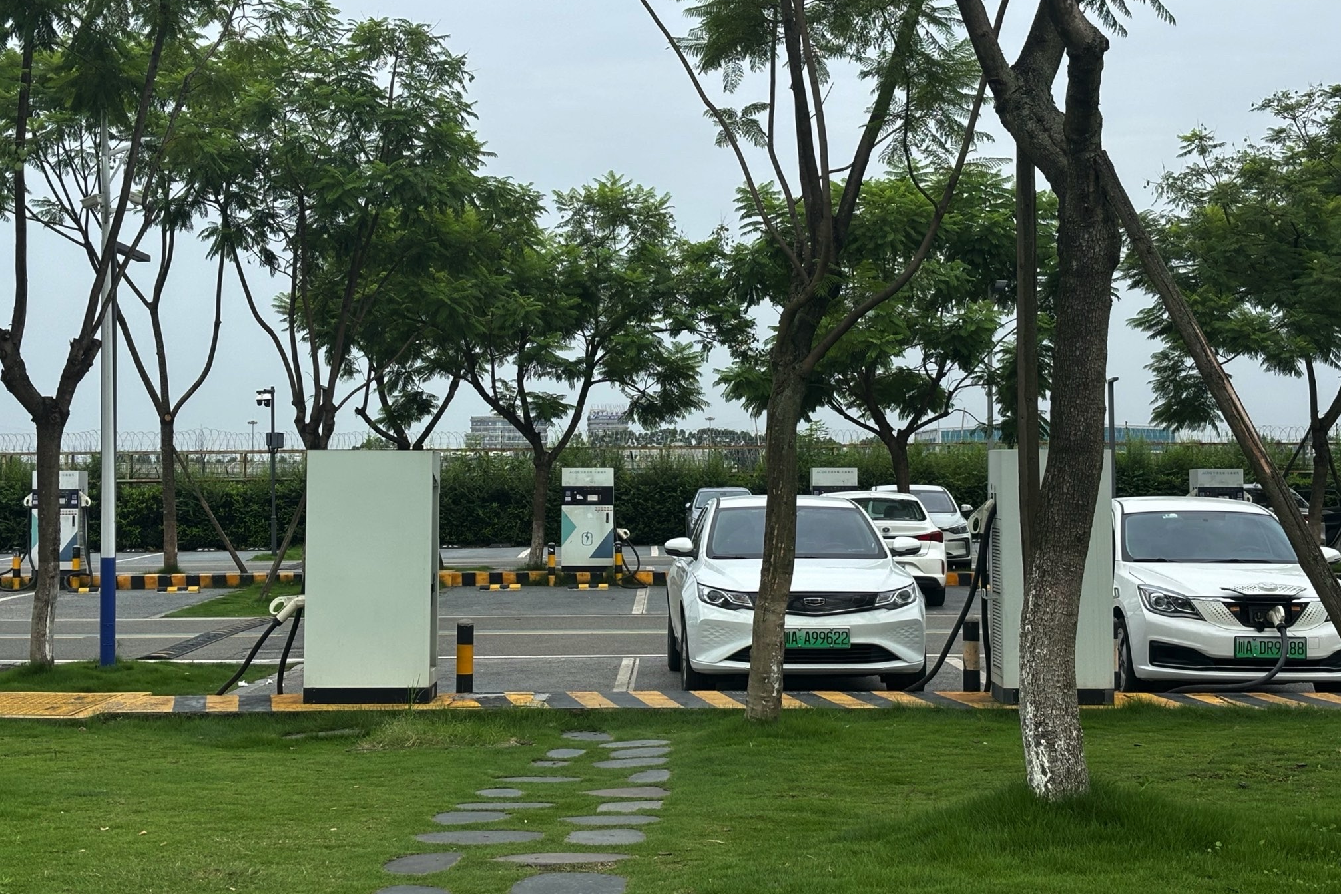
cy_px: 405
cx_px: 670
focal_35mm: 55
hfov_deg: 36.2
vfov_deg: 24.6
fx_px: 2049
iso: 32
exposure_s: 1/961
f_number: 1.6
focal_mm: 5.96
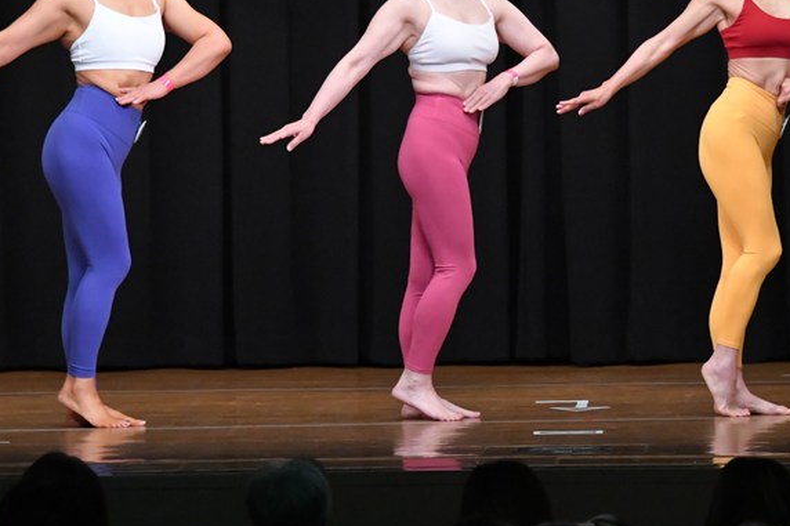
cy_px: 182
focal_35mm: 294
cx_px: 347
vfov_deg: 4.7
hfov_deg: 7.0
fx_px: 6449
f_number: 5.6
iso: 6400
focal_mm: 145
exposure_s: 1/400
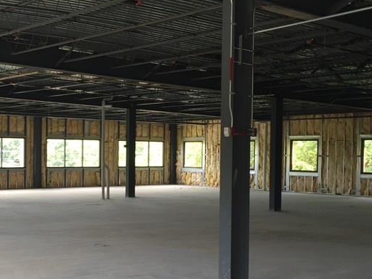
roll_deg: -1.1
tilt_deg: -1.1
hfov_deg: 32.9
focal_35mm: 58
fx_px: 623
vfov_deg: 25.2
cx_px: 121
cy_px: 171
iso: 40
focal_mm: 4.15
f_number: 2.2
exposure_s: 1/60
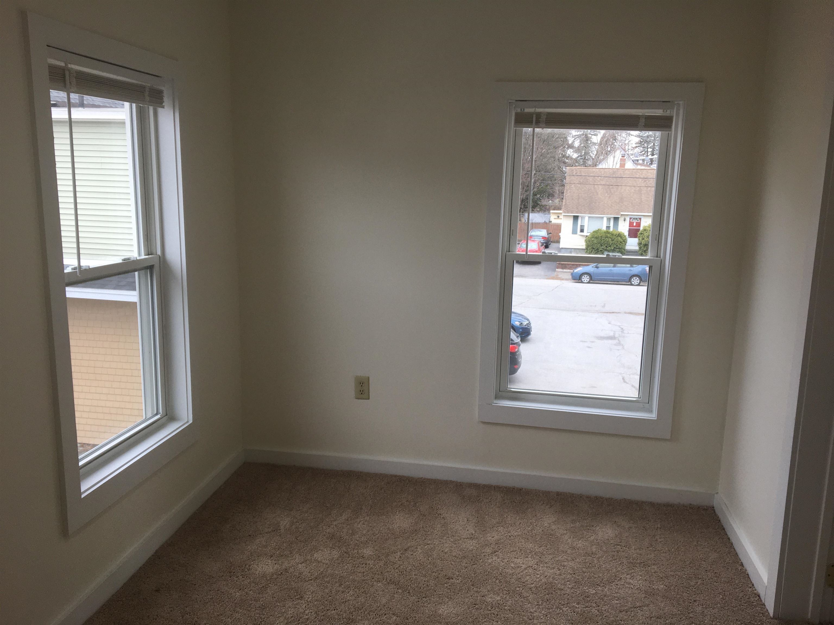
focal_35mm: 29
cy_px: 312
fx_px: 699
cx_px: 417
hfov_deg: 61.7
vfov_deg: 48.2
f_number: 2.2
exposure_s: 1/120
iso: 32
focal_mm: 4.15
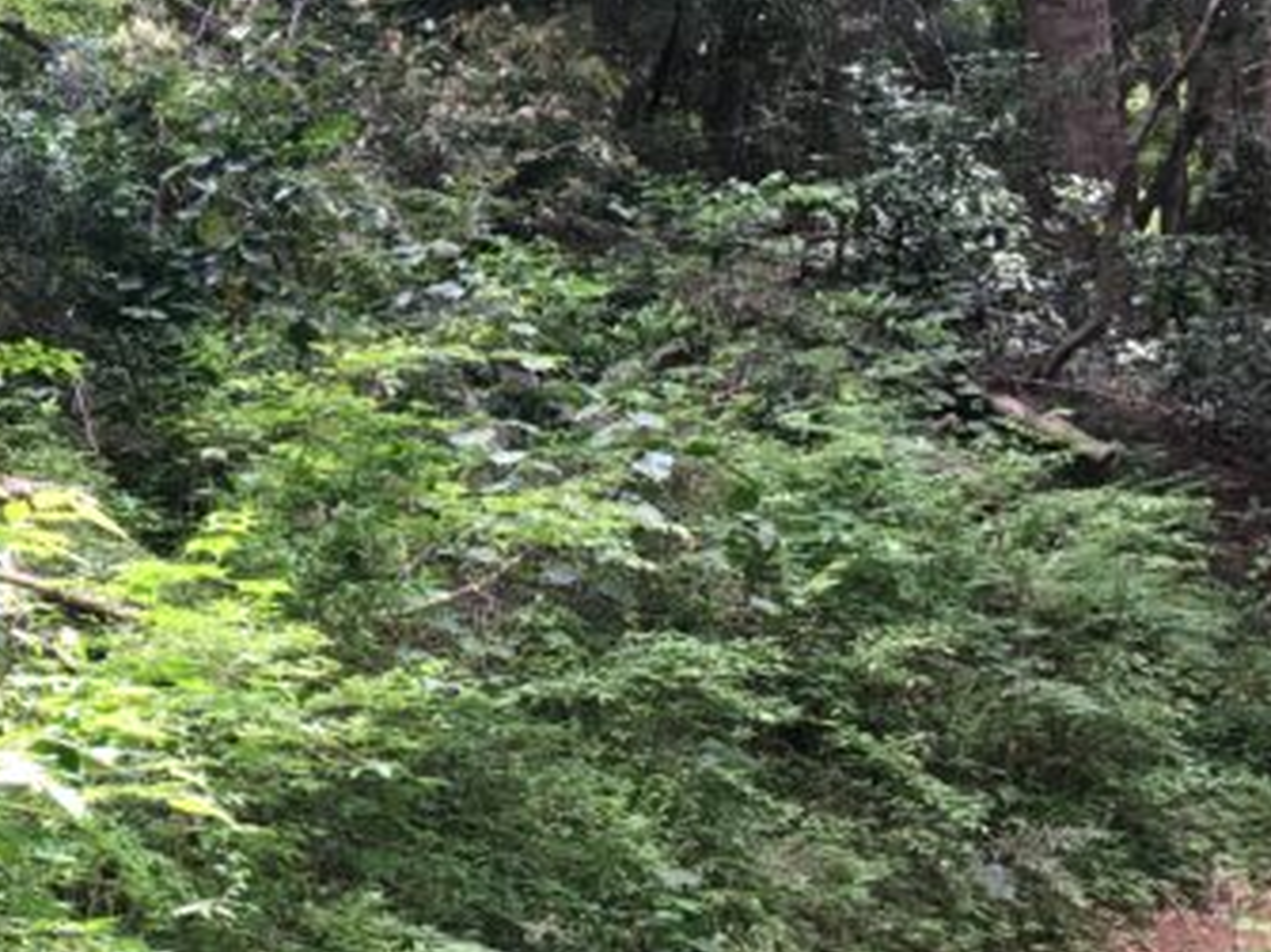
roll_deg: +7.3
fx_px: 2386
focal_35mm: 65
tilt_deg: +11.1
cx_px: 121
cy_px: 328
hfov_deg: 28.6
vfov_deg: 22.5
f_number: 2.2
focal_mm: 4.15
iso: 25
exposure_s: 1/40
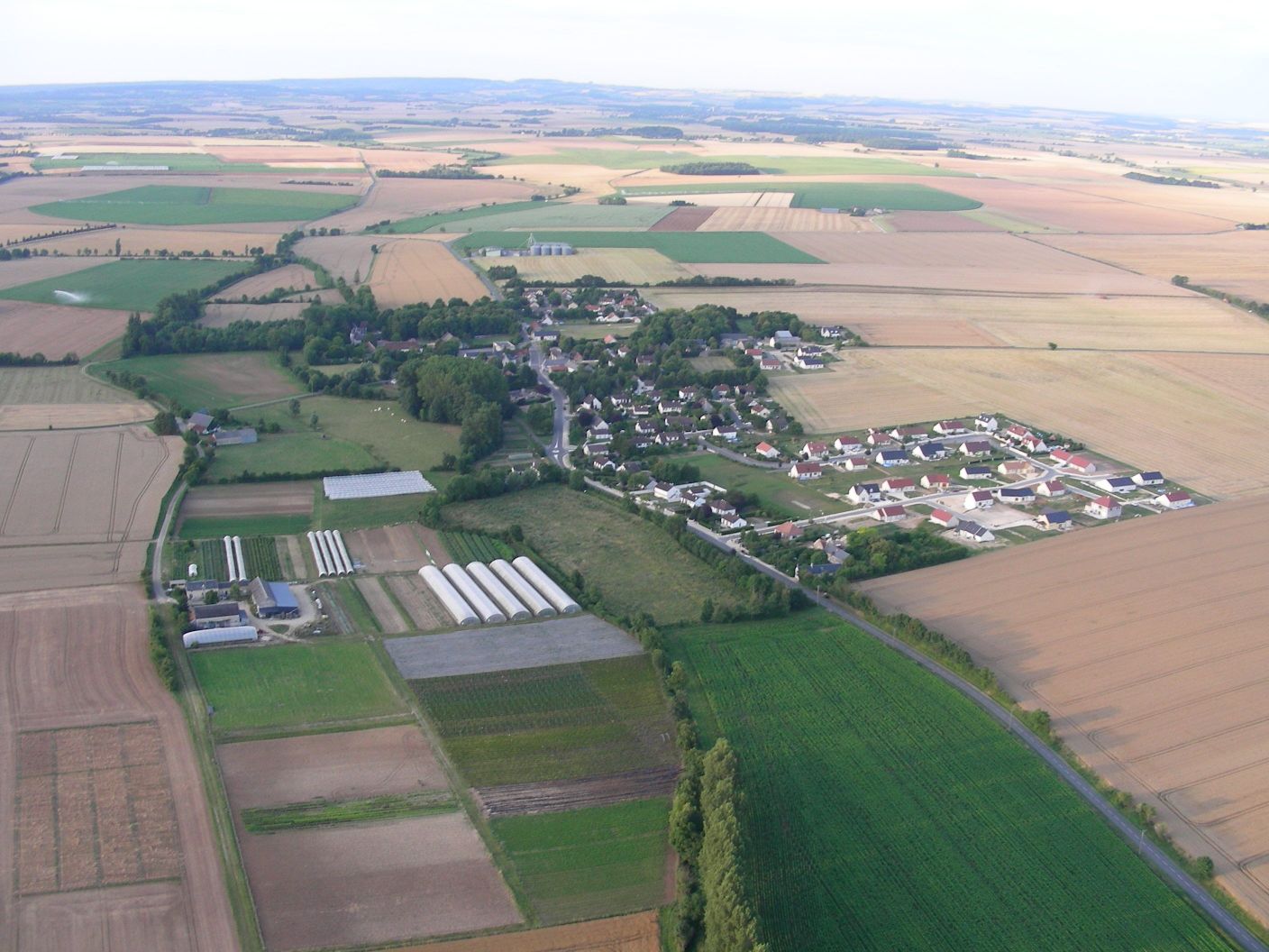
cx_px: 634
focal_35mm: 38
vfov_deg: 37.7
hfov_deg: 49.0
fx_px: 1393
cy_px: 476
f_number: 3.5
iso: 50
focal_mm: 6.3
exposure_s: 1/84.4
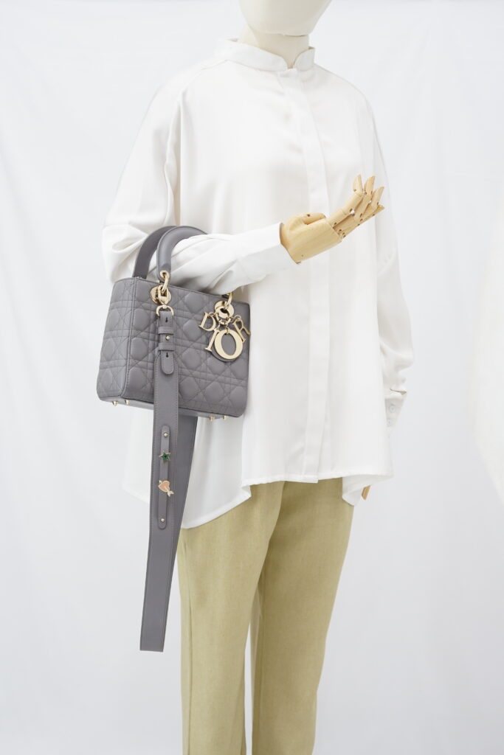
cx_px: 252
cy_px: 378
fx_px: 1050
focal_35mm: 50
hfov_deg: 27.0
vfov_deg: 39.6
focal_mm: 50
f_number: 6.3
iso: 640
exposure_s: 1/8
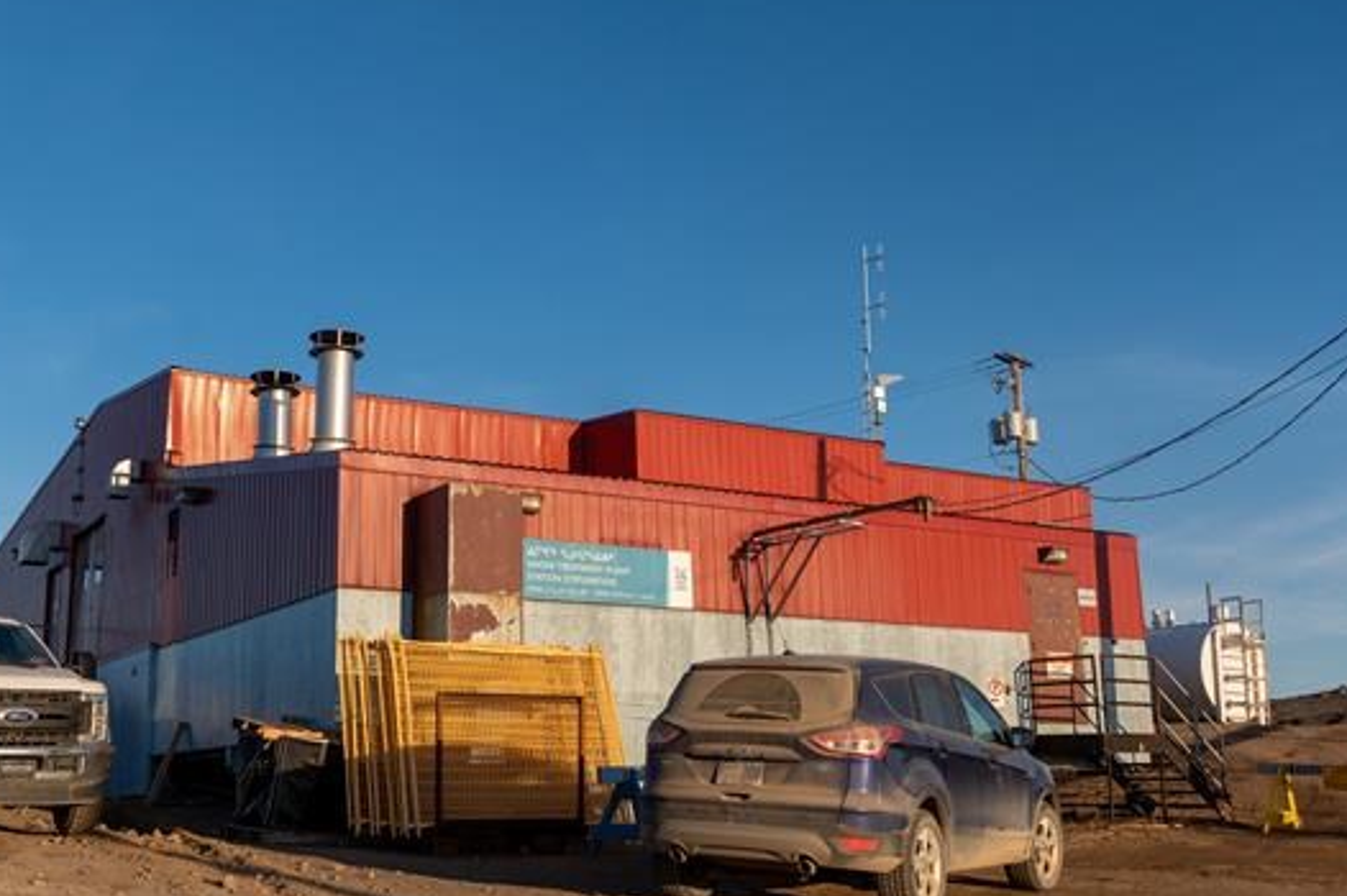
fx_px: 1570
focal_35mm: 42
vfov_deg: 31.9
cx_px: 553
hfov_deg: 46.2
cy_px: 435
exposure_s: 1/2000
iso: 200
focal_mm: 34
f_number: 4
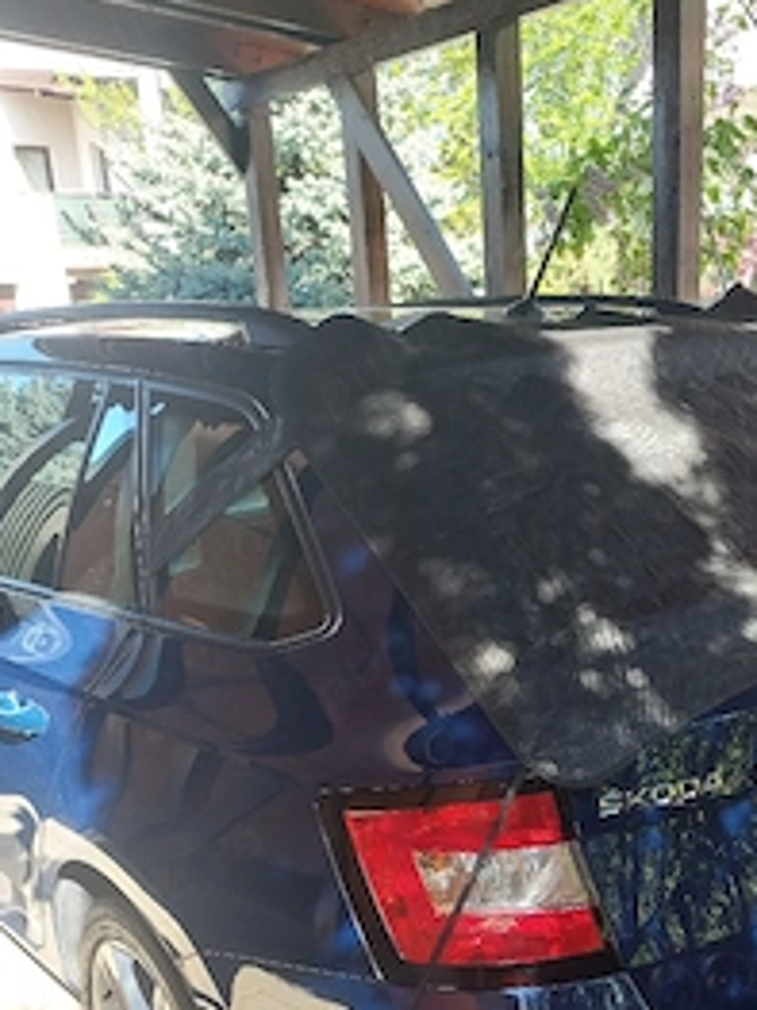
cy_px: 664
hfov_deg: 37.2
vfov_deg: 48.3
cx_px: 515
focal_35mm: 38
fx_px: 1109
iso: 80
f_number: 1.8
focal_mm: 5.23
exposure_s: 1/100
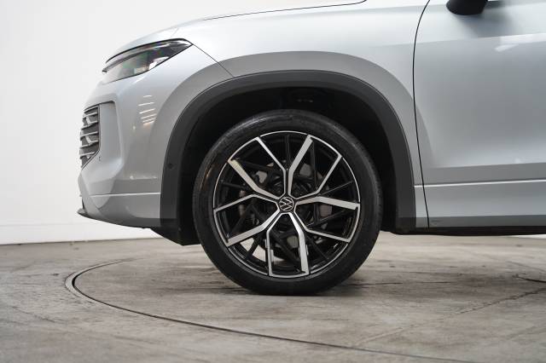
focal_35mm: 56
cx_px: 273
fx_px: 847
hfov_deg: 35.7
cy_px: 182
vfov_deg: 24.2
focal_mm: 55.9
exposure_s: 1/160
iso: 1600
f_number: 3.2
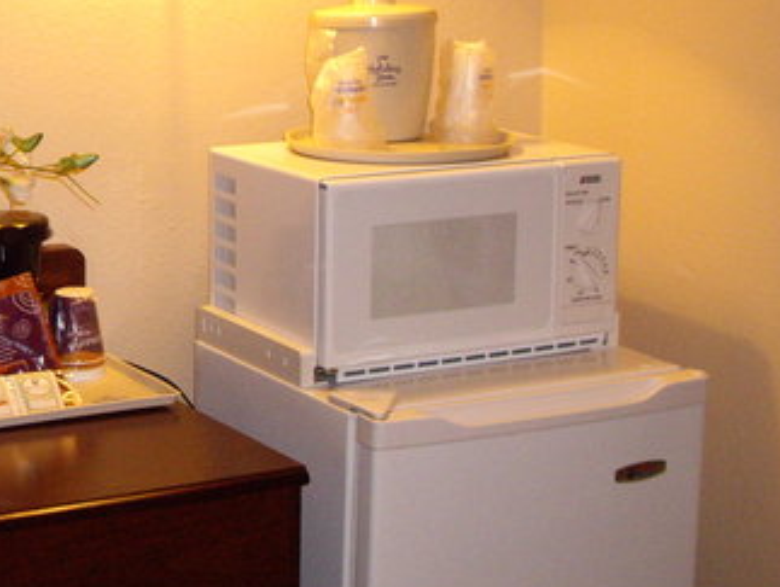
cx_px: -10
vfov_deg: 15.7
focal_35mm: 94
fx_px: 2120
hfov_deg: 20.2
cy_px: 200
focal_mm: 7.9
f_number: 2.8
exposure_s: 1/40
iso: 400
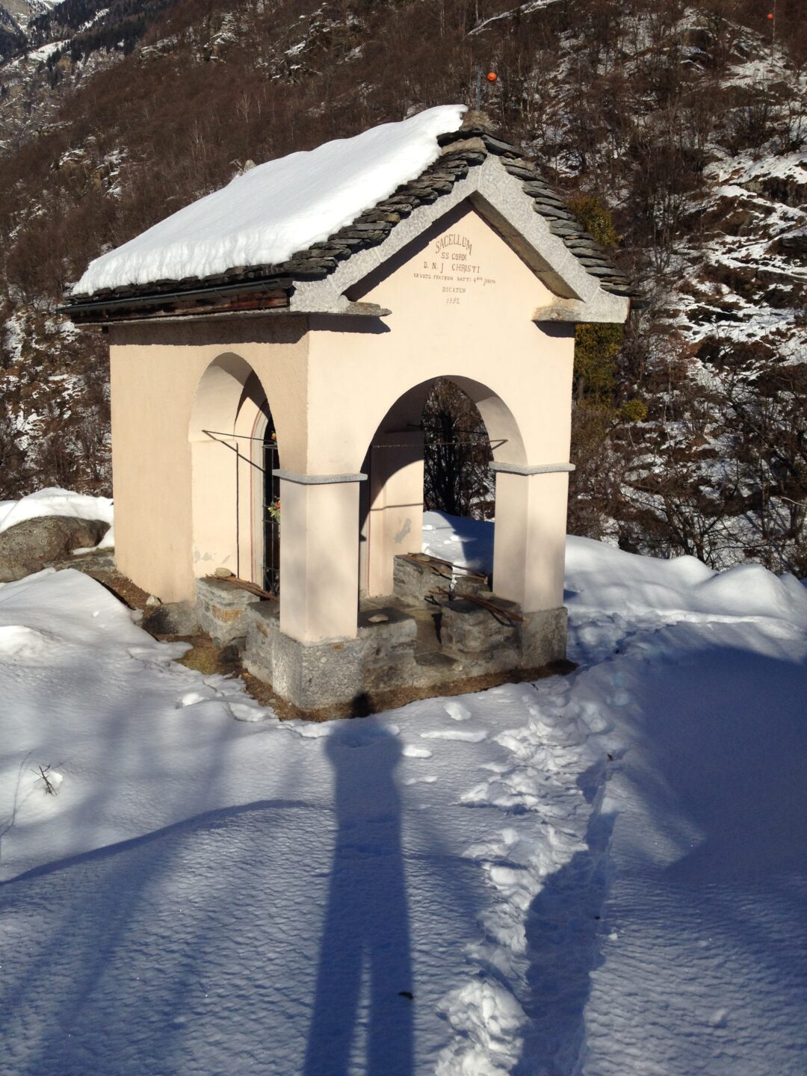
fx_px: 1088
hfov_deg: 40.7
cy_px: 538
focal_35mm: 35
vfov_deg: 52.6
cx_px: 404
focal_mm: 4.28
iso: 50
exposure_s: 1/3690
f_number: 2.4
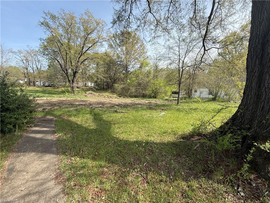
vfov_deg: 85.7
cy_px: 102
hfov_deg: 102.1
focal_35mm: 14
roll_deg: +1.6
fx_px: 109
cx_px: 135
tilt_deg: -6.9
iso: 50
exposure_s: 1/770
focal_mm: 2.22
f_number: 2.2
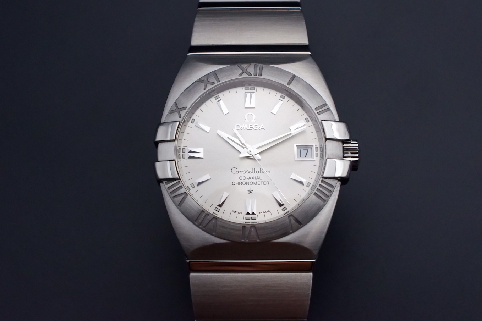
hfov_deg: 28.1
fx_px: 964
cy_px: 160
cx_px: 241
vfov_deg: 18.9
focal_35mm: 72
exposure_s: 1/4000
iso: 6400
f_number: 9
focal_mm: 48.4
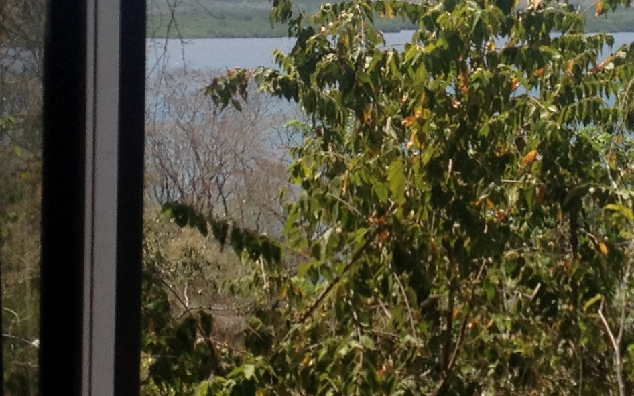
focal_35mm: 128
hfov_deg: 16.2
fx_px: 2211
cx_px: 523
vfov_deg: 10.1
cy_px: -29
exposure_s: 1/1175
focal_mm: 4.28
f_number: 2.4
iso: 50
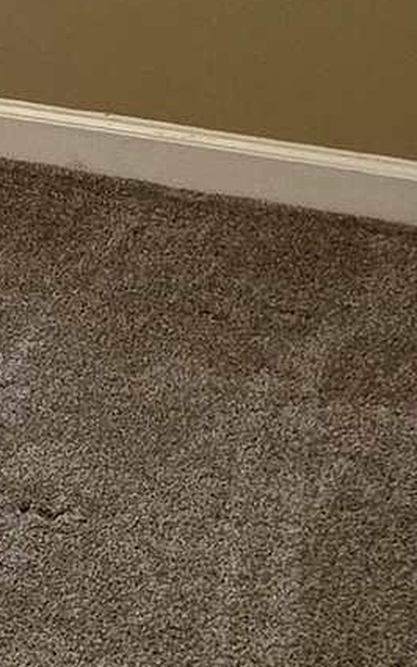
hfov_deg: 6.5
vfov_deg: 11.8
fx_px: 3202
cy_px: 2
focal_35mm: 176
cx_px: -1025
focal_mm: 6.5
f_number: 1.4
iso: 125
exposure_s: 1/120
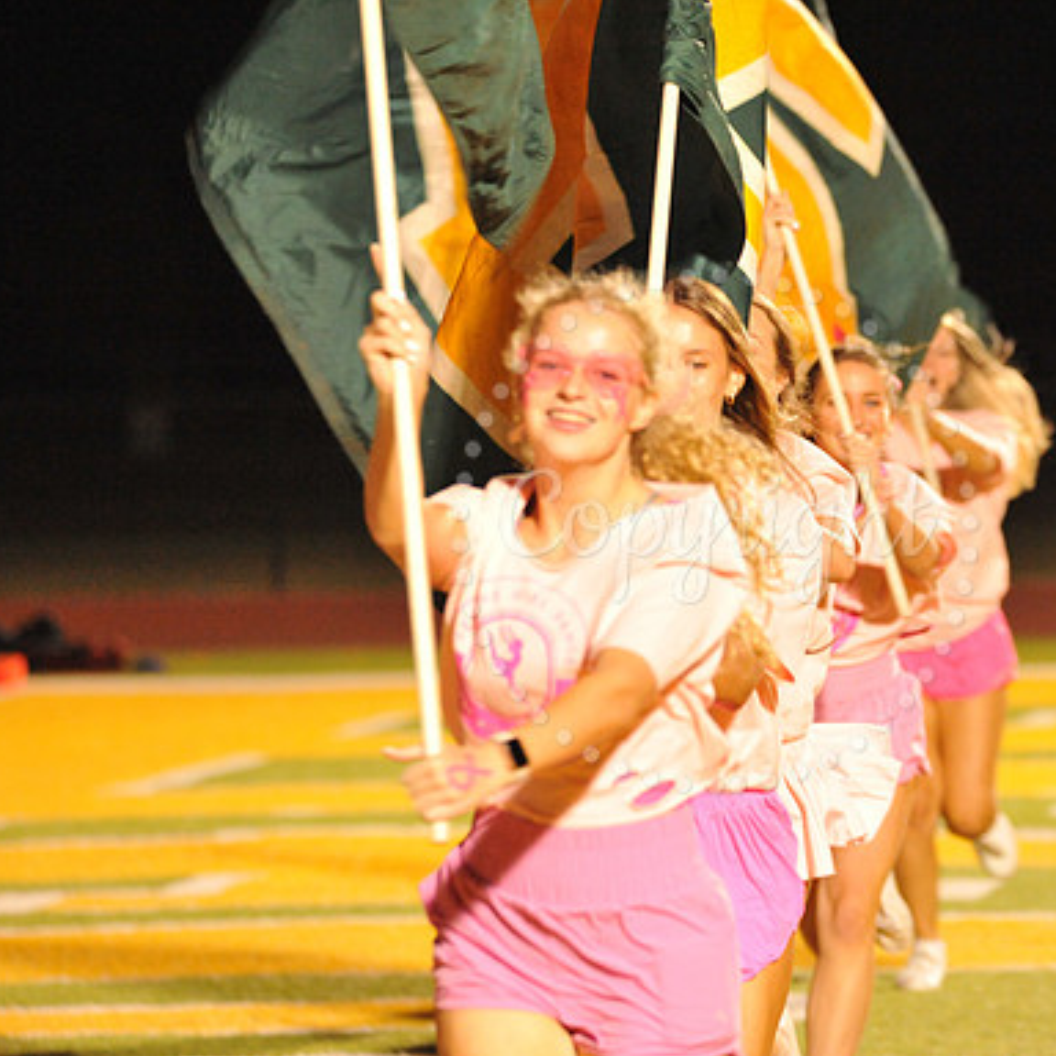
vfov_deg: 5.5
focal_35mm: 321
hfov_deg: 5.5
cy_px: 528
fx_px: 11079
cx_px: 715
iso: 6400
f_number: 6.3
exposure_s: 1/160
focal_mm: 250
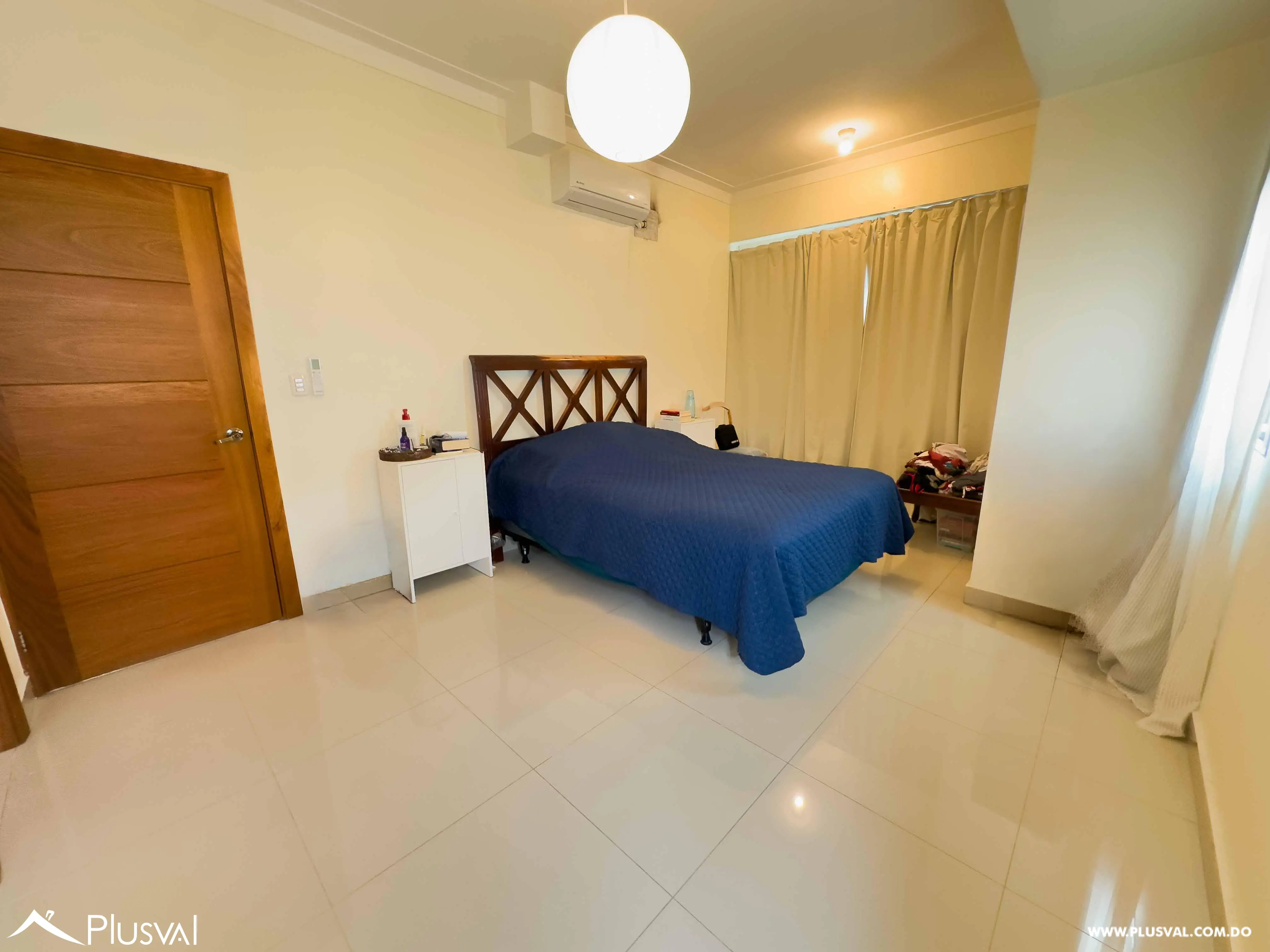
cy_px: 476
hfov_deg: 102.1
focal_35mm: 14
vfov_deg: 85.7
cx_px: 635
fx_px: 514
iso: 1250
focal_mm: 2.22
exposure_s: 1/40
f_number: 2.2
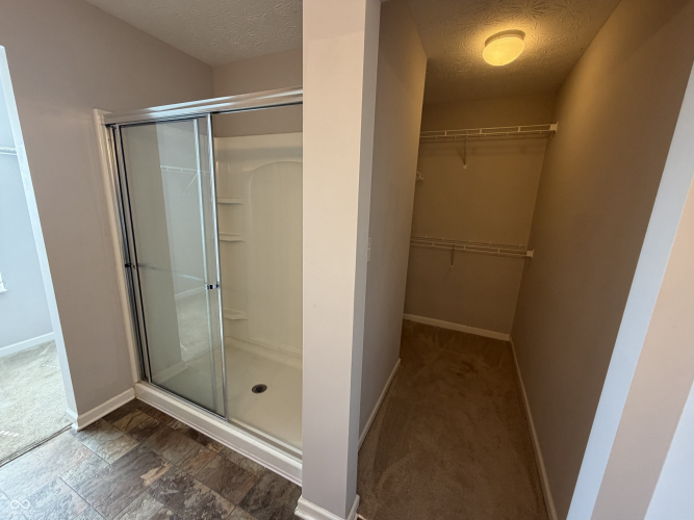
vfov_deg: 85.7
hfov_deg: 102.1
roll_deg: -2.0
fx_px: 281
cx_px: 347
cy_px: 260
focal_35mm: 14
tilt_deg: -12.5
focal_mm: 2.22
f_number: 2.2
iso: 200
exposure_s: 1/60
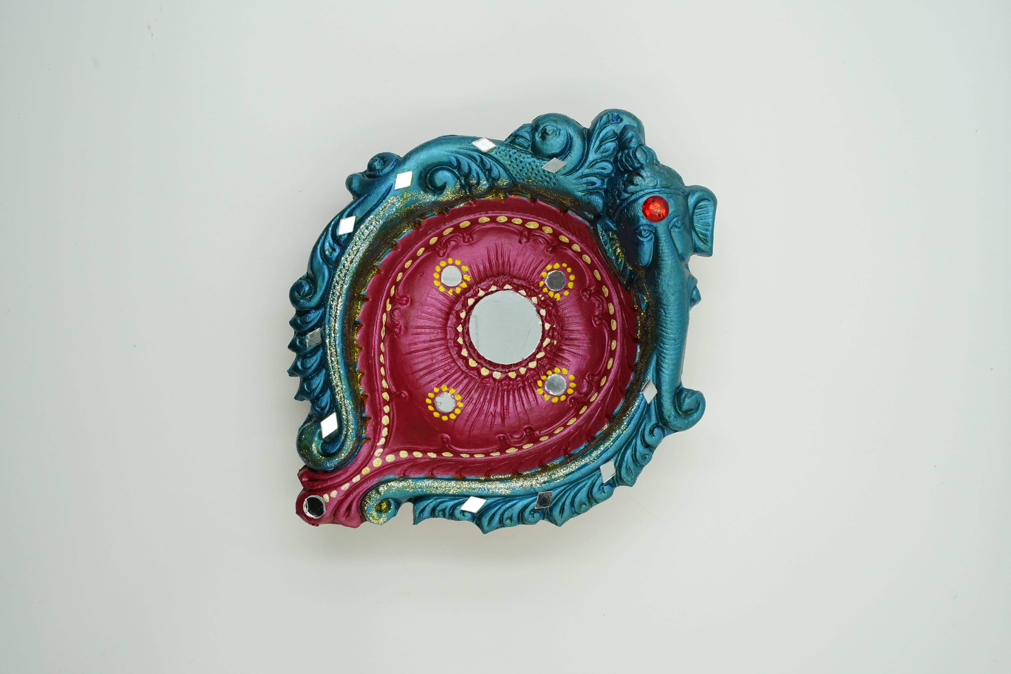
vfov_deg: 28.6
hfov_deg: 41.9
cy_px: 337
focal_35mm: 47
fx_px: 1320
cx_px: 506
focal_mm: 47
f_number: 13
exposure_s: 1/160
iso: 3200
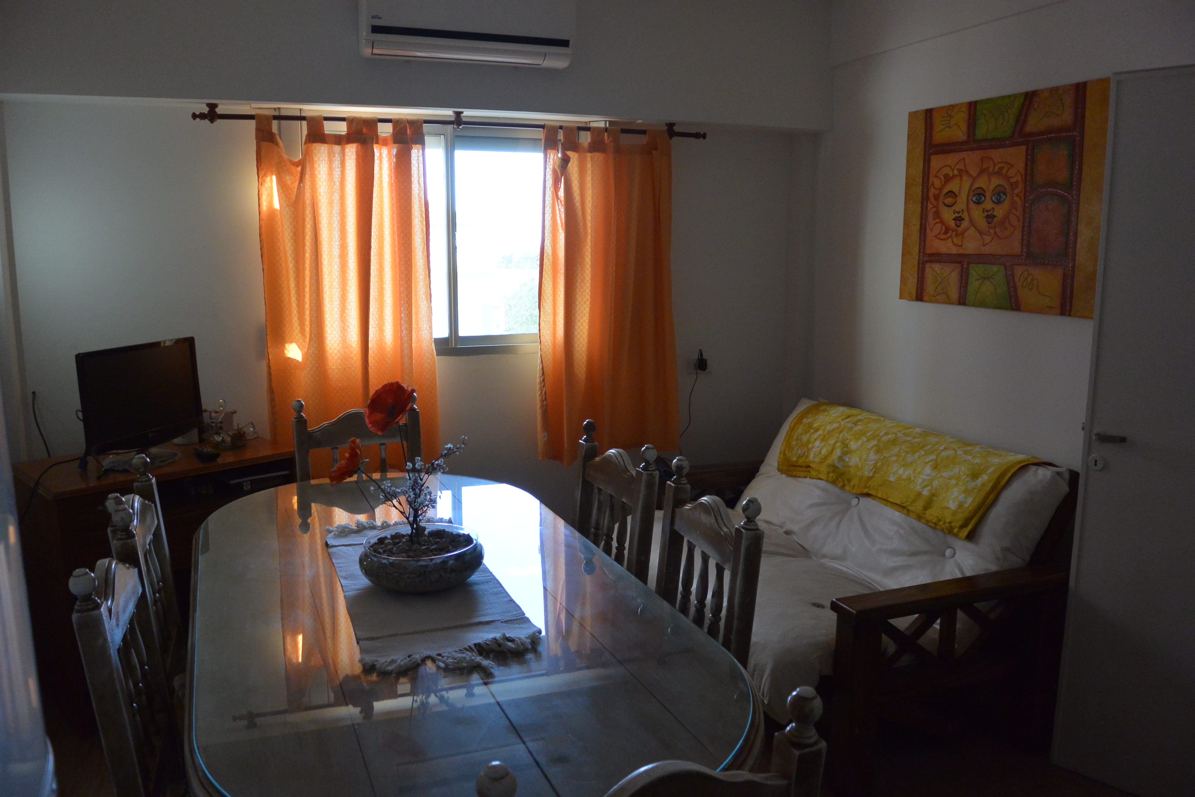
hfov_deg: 67.4
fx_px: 896
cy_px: 398
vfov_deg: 47.9
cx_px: 598
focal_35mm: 27
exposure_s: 1/100
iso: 400
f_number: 3.5
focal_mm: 10
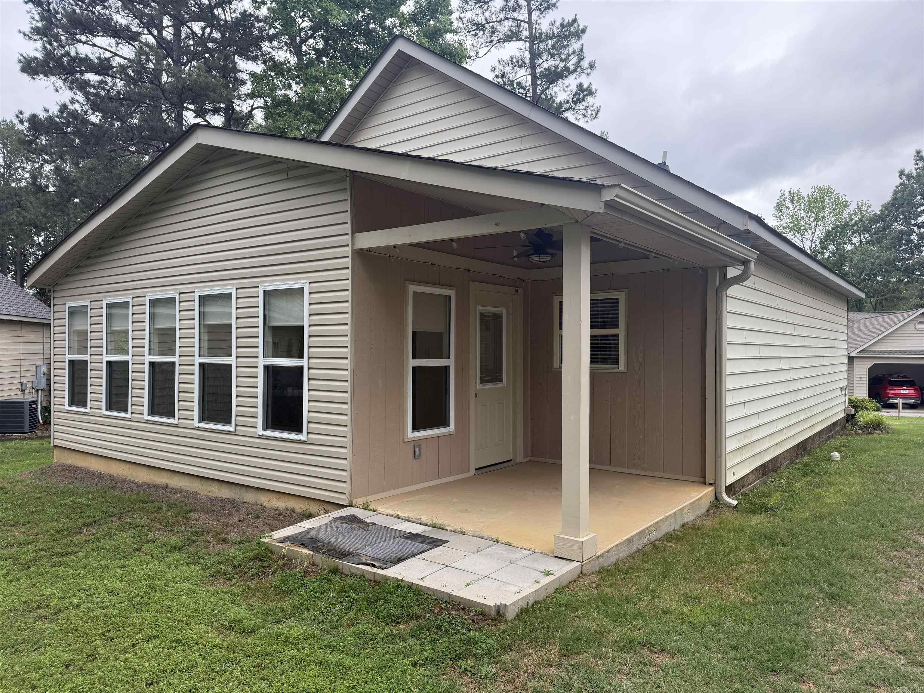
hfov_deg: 71.6
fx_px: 641
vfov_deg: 56.8
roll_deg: -0.3
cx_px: 462
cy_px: 346
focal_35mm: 24
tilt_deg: +0.5
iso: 100
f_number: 1.78
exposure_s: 1/858
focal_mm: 6.76
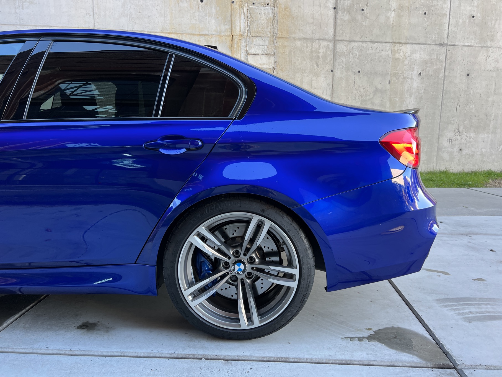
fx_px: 377
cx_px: 251
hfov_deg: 67.3
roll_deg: +0.2
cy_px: 188
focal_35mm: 26
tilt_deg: -9.2
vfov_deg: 53.1
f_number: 1.5
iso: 64
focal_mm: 5.7
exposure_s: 1/121
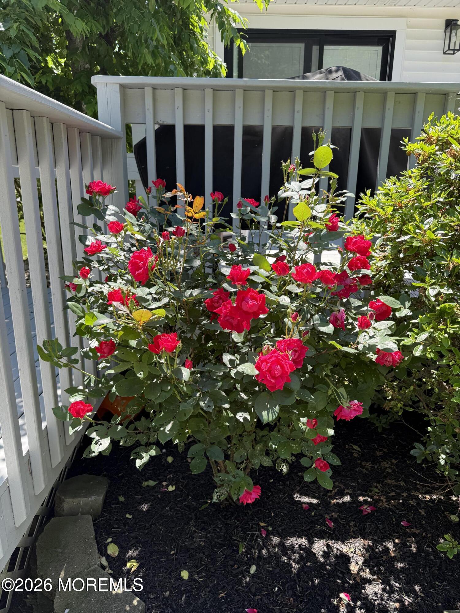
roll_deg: -0.2
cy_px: 306
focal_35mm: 24
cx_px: 230
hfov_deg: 56.8
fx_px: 425
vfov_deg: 71.6
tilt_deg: -16.3
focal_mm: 6.76
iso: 80
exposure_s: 1/643
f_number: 1.78
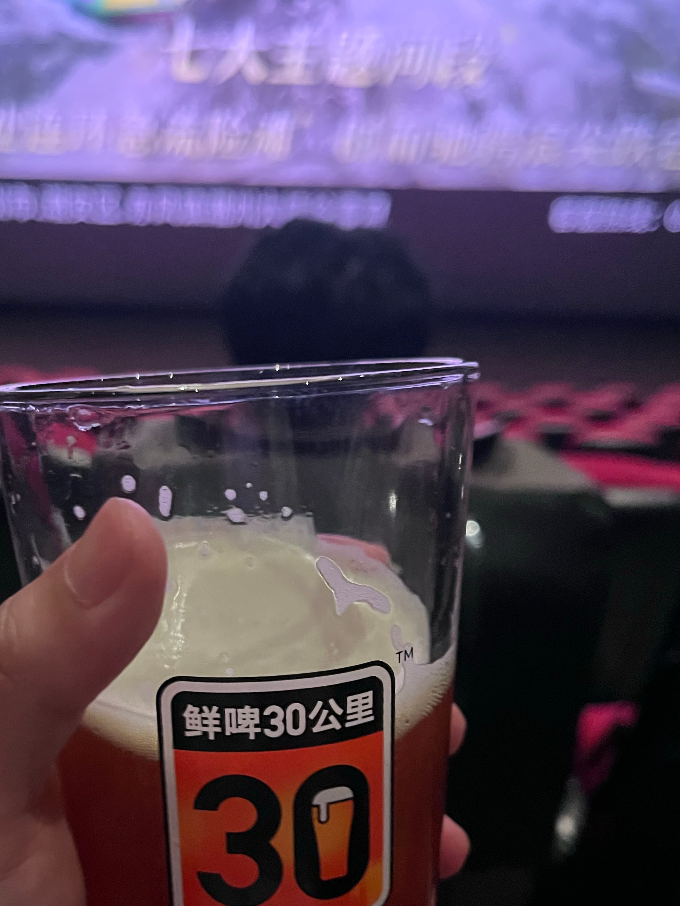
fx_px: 969
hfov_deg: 38.4
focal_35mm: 37
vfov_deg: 49.8
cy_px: 550
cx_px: 256
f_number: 1.6
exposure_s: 1/30
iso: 800
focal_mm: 5.1
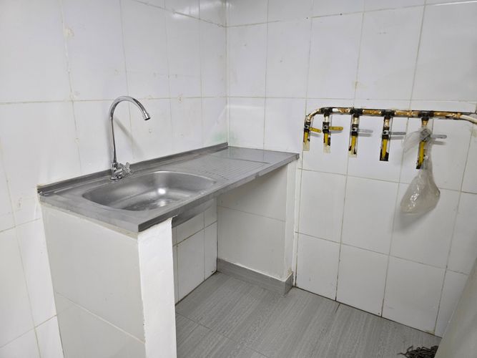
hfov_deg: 73.9
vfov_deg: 58.9
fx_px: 317
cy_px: 179
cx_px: 238
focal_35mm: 23
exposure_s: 1/120
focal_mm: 6.3
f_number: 1.7
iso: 320
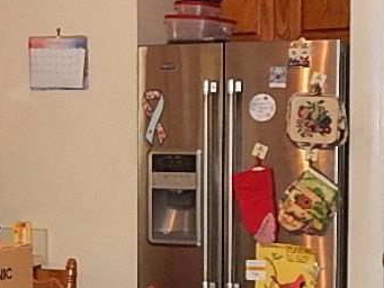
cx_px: 128
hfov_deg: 18.2
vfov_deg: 13.6
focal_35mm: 108
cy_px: 245
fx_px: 1198
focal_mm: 4
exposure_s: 1/30
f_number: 3
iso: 200
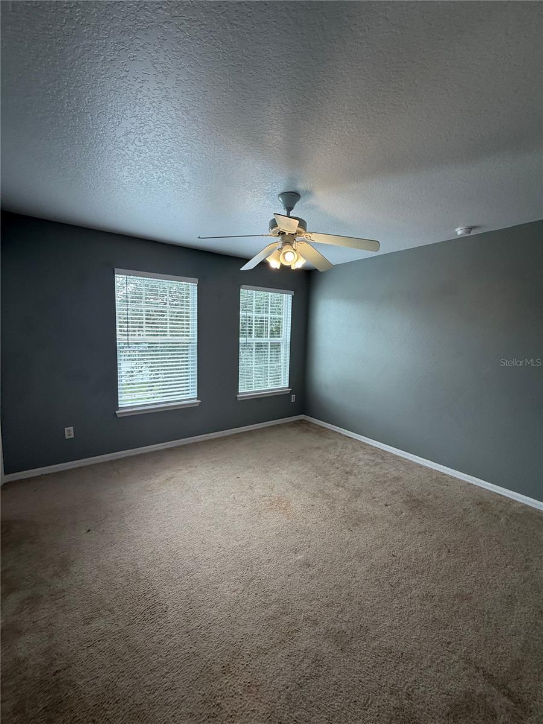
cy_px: 362
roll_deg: -0.7
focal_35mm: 14
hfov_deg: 85.7
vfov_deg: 102.1
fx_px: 293
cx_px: 272
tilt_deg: -3.0
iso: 100
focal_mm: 2.22
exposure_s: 1/120
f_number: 2.2
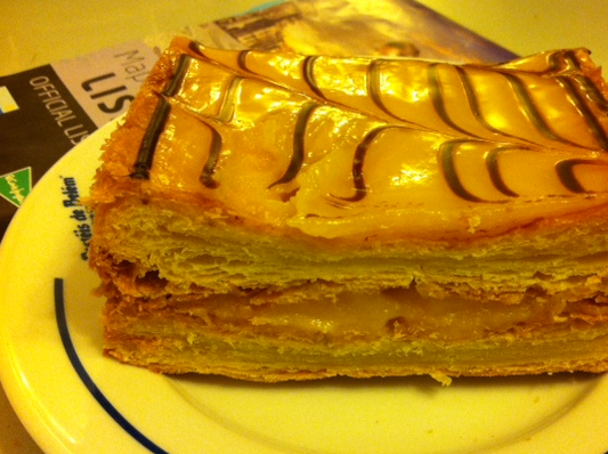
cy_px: 241
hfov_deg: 44.6
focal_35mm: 42
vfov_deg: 34.2
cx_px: 363
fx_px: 737
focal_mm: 3.85
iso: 200
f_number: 2.8
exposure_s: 1/15
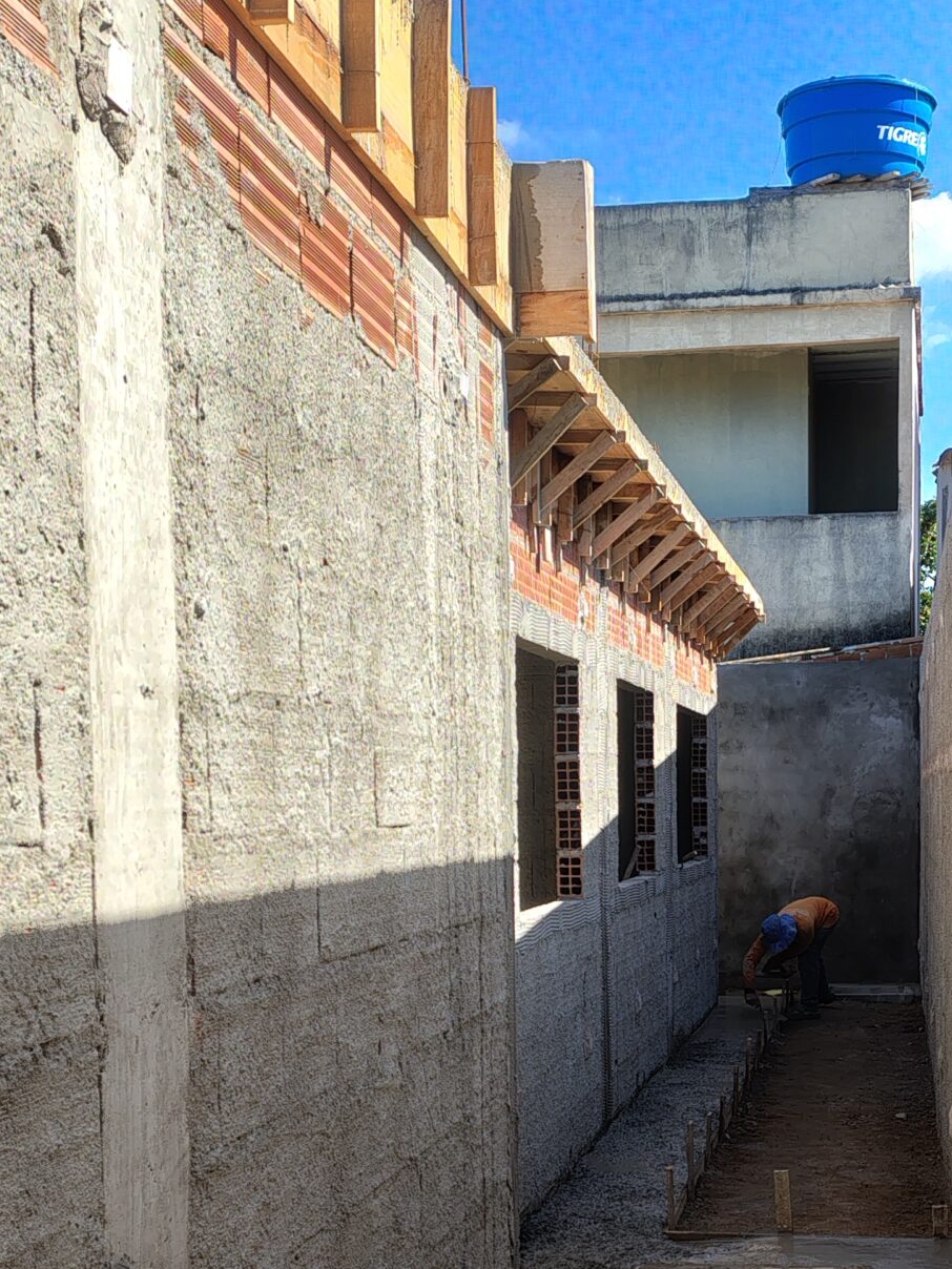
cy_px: 953
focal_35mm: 53
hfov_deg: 27.3
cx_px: 656
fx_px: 1943
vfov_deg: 35.4
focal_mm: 4.71
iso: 144
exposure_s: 1/415
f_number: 1.7
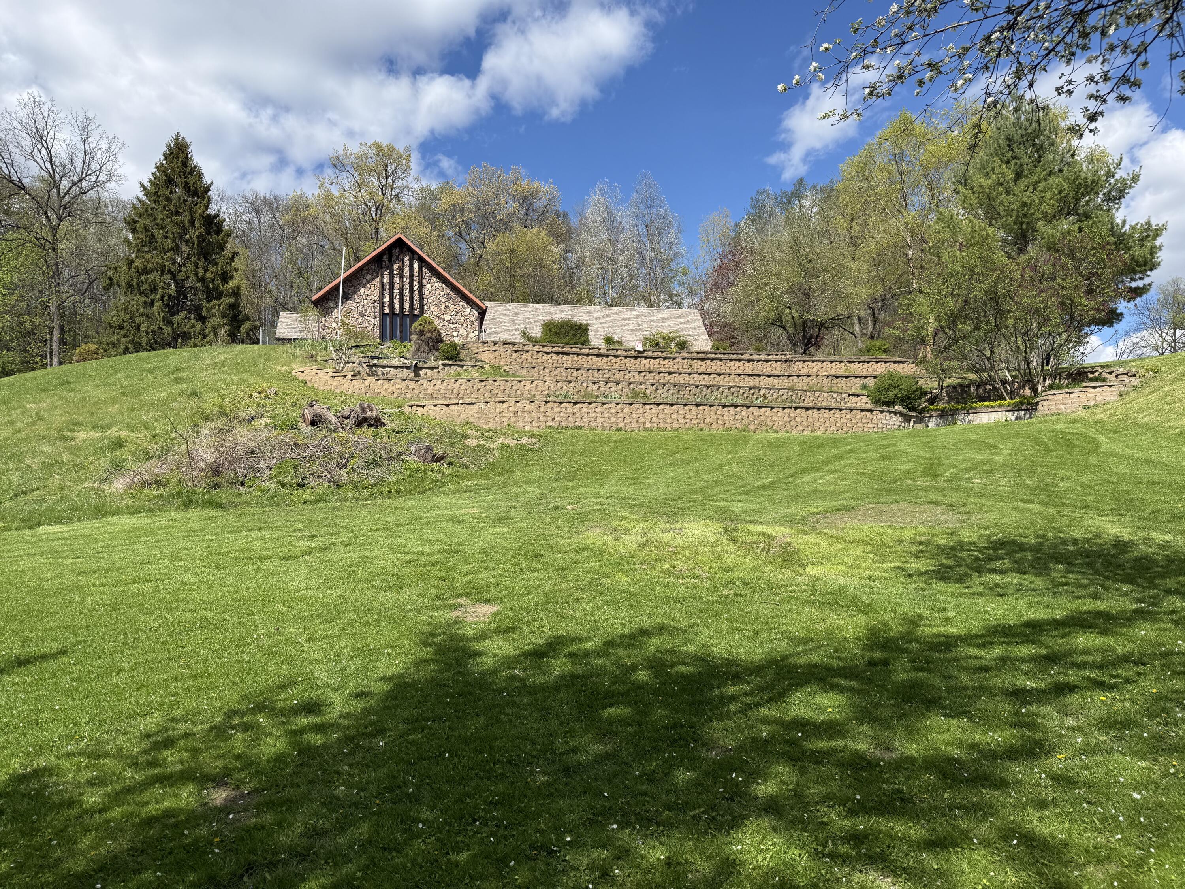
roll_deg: +0.9
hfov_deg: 71.6
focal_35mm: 24
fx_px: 822
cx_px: 592
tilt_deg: +6.4
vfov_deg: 56.8
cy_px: 444
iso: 80
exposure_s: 1/3953
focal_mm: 6.76
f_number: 1.78
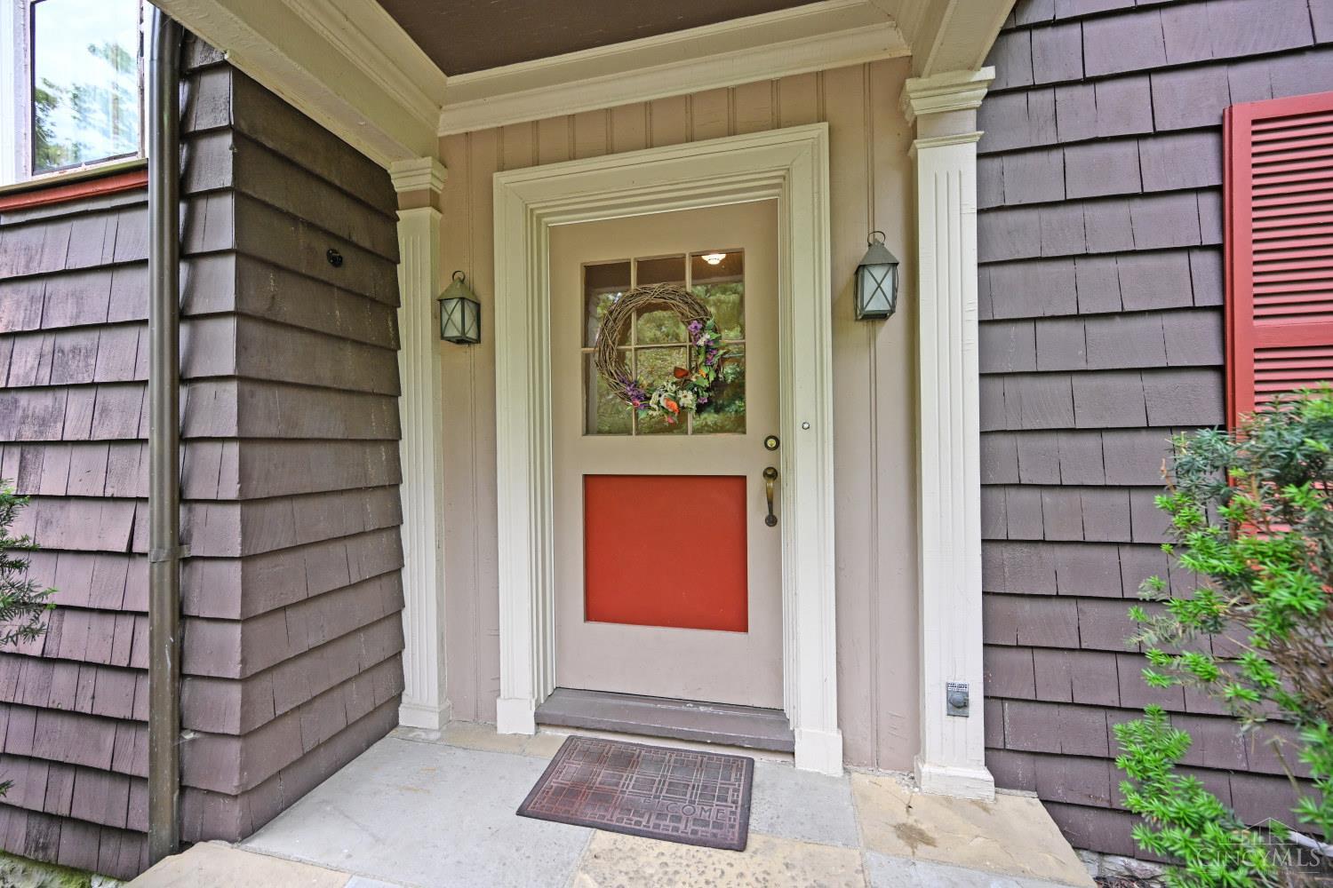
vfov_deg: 81.2
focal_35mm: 14
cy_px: 444
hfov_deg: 104.3
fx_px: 518
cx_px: 666
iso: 360
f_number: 4
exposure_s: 1/250
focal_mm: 14
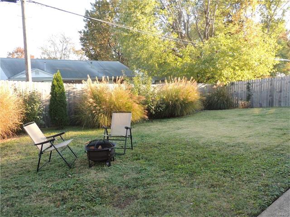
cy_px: 108
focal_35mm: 28
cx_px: 145
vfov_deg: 49.7
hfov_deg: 63.4
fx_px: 235
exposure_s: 1/100
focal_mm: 4.9
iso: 100
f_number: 3.1
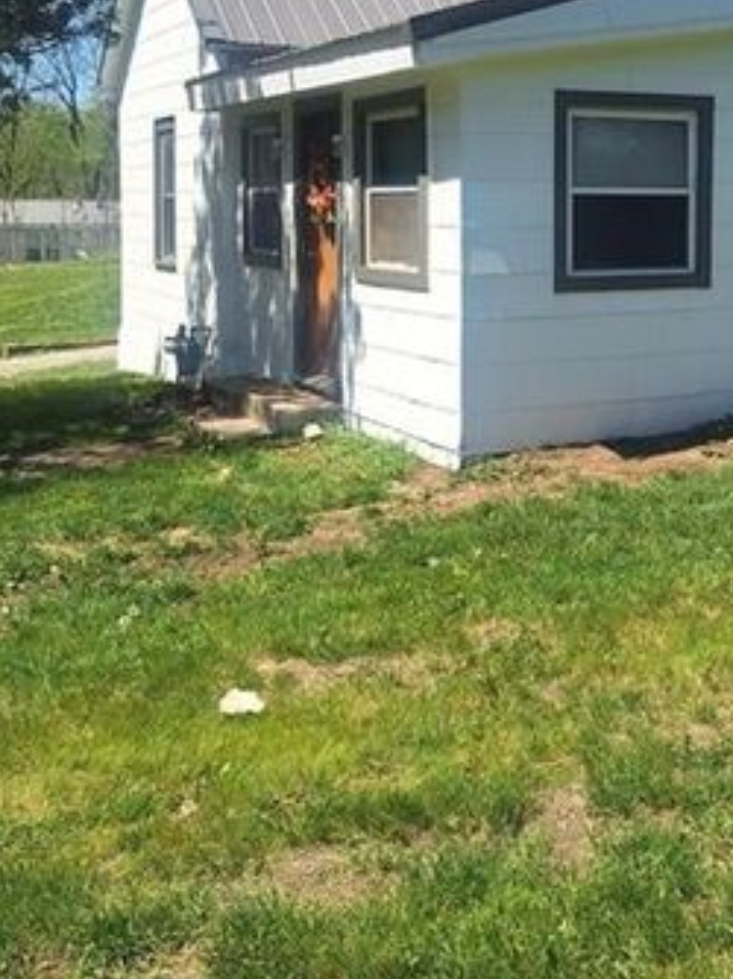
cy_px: 315
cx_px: 607
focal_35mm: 46
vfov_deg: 40.7
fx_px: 1300
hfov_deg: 30.6
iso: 40
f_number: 1.8
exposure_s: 1/2101
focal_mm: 5.54
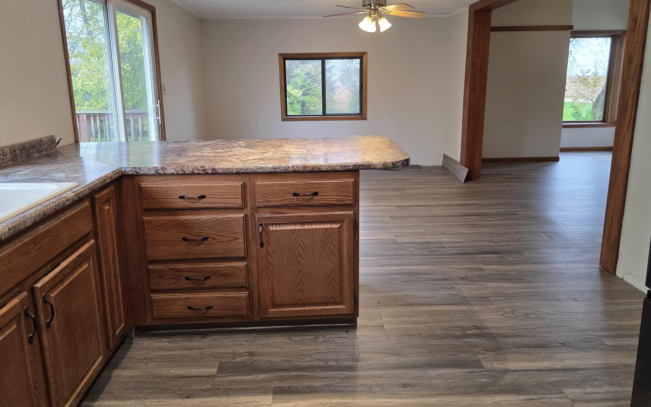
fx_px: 444
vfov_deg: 49.1
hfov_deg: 72.6
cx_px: 327
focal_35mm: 25
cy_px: 172
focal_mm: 6.3
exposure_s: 1/120
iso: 200
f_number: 1.7
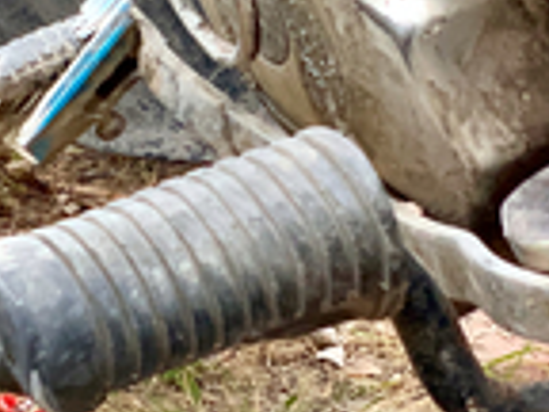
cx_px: -381
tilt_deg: -13.7
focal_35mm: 217
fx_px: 3442
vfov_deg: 6.8
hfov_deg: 8.8
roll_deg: +4.9
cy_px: -46
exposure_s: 1/122
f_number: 2.4
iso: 40
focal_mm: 6
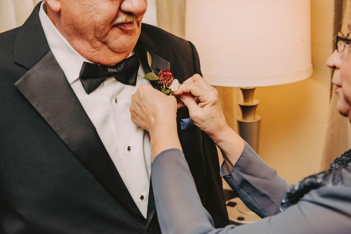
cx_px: 176
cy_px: 117
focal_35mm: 56
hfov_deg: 35.6
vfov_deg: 24.2
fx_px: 546
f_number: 4
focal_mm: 56
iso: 800
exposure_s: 1/250
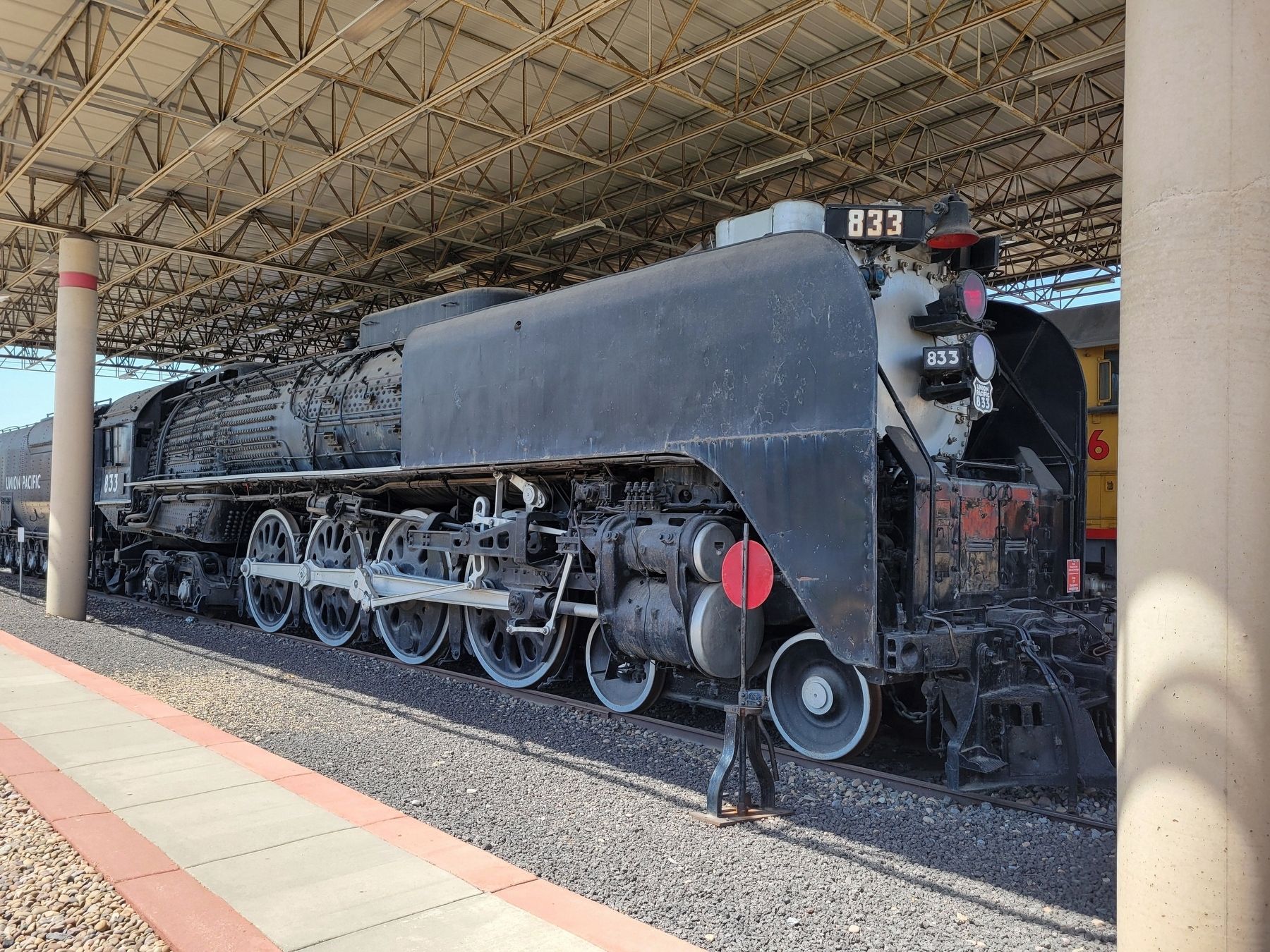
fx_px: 954
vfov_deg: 53.1
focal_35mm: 26
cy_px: 476
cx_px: 635
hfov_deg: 67.3
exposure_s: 1/726
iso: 40
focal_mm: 5.4
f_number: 1.8
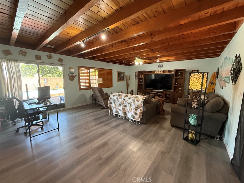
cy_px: 92
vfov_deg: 85.7
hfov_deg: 102.1
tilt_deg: -7.2
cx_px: 122
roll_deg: -0.8
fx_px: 99
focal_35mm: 14
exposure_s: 1/60
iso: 500
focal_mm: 2.22
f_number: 2.2
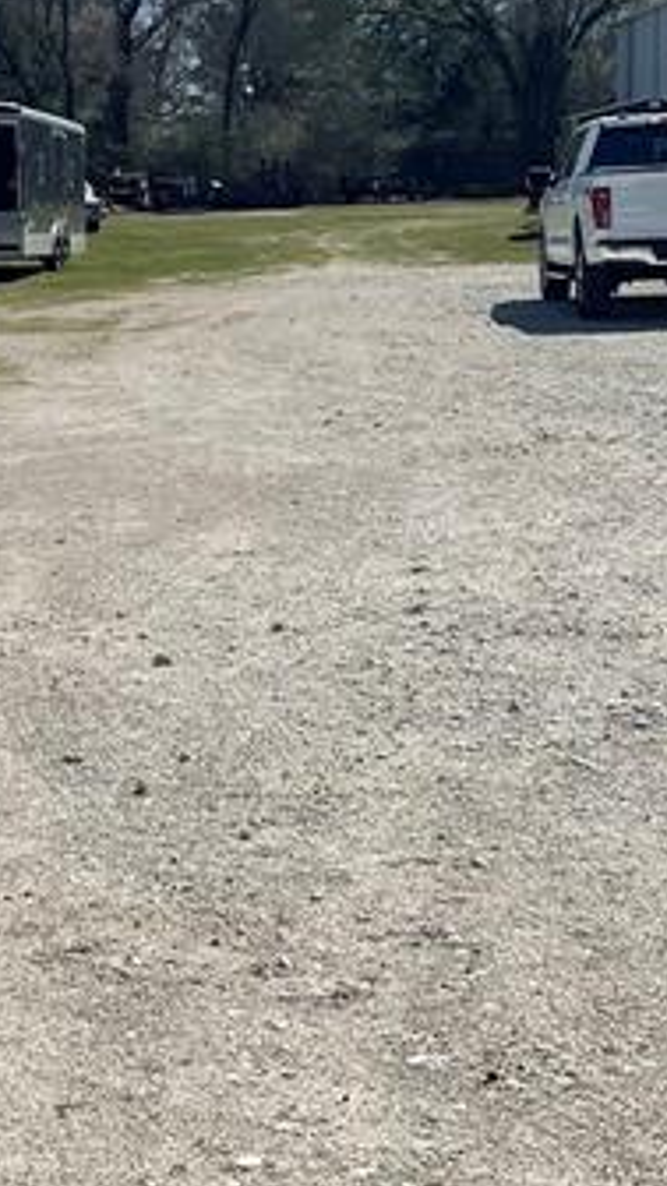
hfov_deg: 14.6
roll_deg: +0.7
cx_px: 346
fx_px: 2610
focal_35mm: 83
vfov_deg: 25.5
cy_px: 431
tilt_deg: -4.4
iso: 32
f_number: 1.6
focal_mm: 5.1
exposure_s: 1/6579
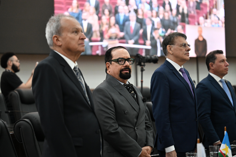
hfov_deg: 24.2
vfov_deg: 16.3
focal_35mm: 84
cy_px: 78
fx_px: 551
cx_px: 118
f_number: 2.8
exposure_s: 1/160
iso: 3200
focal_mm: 84
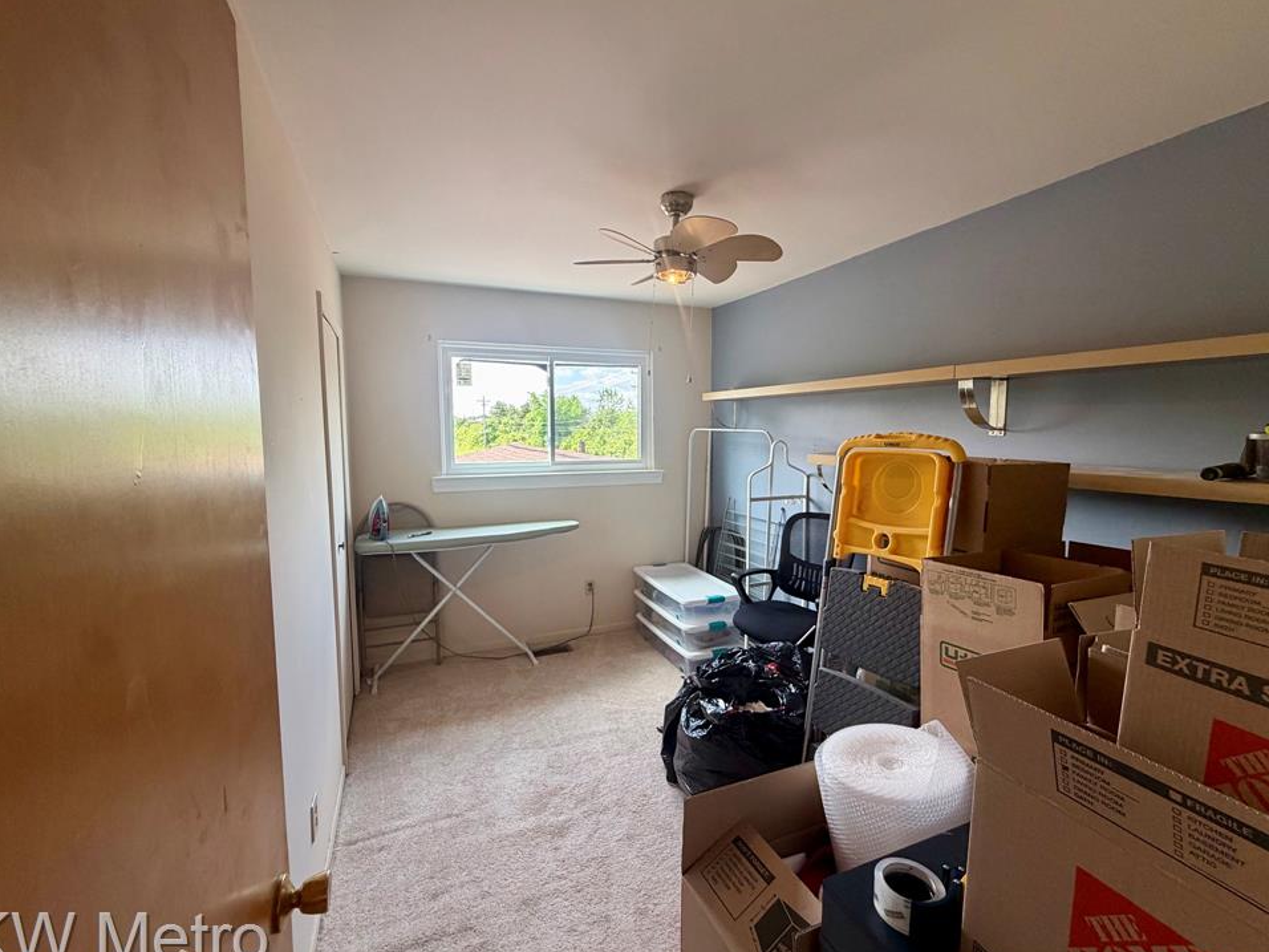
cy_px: 477
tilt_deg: -5.6
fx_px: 550
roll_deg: -0.1
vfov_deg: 81.7
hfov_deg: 98.2
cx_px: 632
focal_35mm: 15
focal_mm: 2.22
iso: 250
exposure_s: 1/120
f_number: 2.2
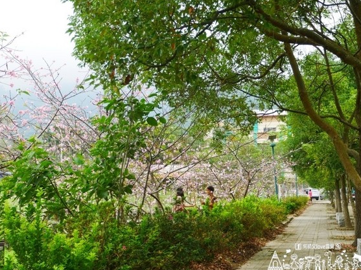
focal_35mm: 69
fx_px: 719
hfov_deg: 28.2
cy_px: 127
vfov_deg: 21.3
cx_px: 189
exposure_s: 1/80
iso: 200
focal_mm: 32
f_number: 5.5
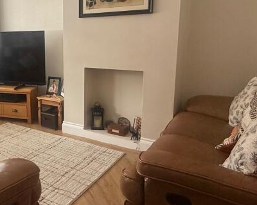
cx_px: 48
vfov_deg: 42.0
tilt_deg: -9.8
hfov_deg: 48.3
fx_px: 266
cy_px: 81
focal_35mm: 35
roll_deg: +0.9
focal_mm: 2.22
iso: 200
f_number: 2.2
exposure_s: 1/99
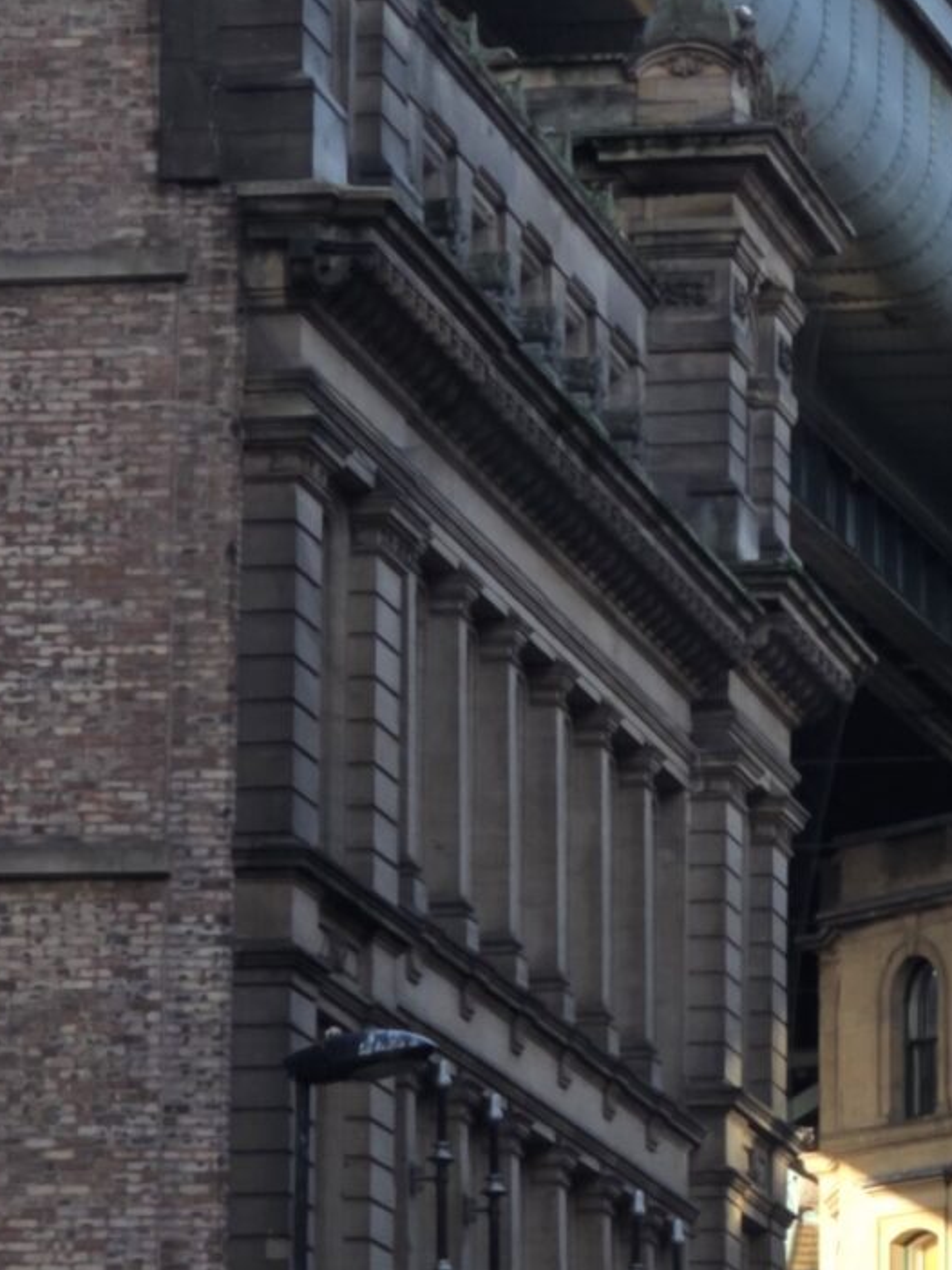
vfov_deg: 7.9
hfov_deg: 5.9
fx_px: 9238
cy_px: 560
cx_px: 1193
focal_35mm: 252
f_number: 2.4
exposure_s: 1/447
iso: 50
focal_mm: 7.9
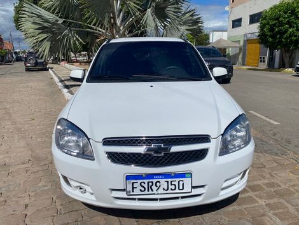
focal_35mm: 26
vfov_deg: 53.2
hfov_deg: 67.2
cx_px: 150
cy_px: 112
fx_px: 225
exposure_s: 1/11494
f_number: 1.8
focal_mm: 4.25
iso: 32
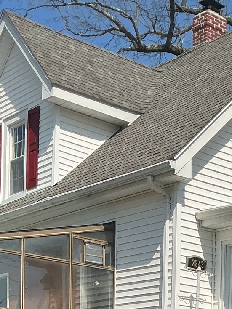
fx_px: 813
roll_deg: -1.4
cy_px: 443
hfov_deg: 15.9
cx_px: 235
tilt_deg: -1.7
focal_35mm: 91
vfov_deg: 19.2
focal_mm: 3
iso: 25
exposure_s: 1/1984
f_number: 1.8
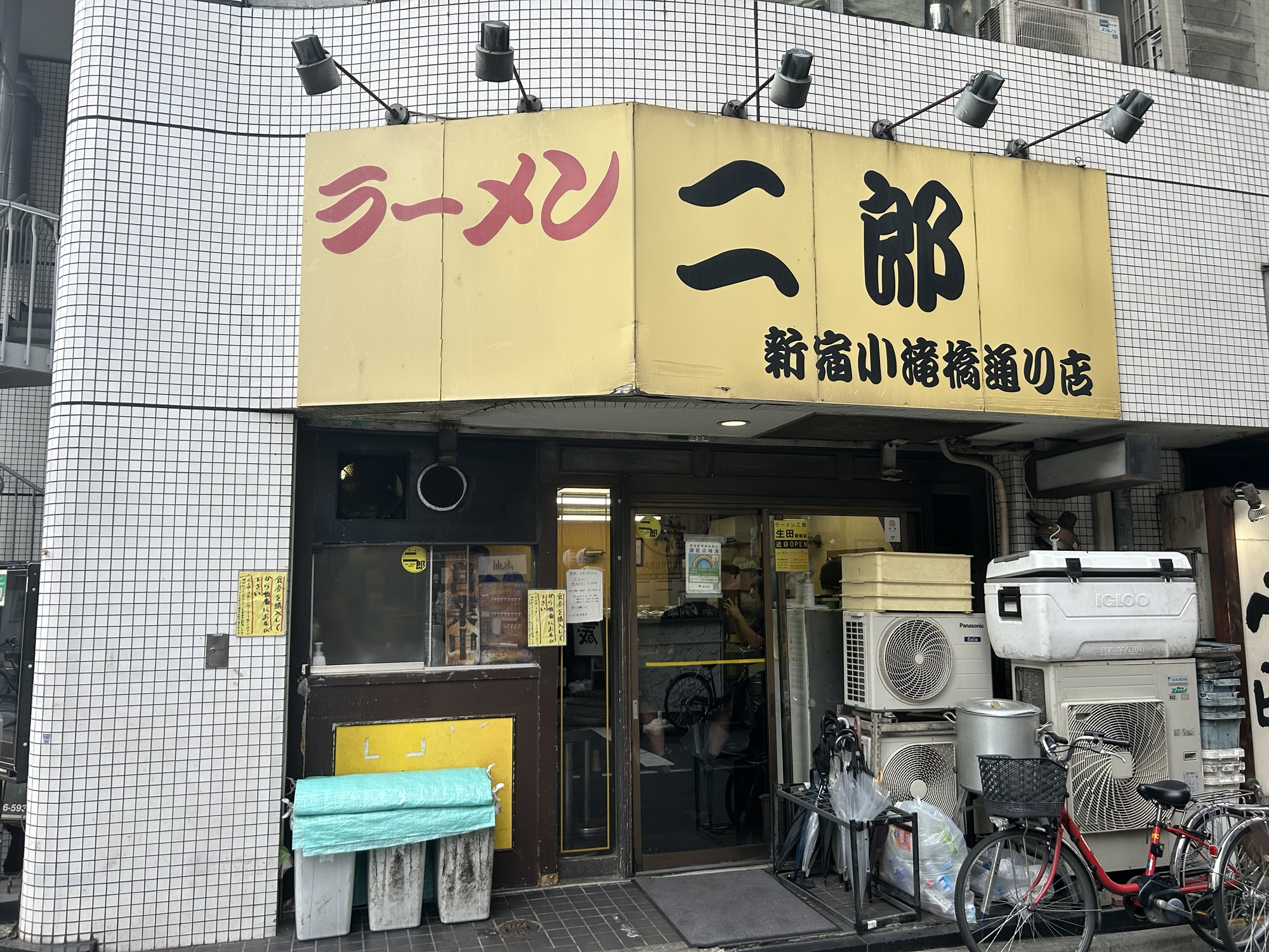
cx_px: 634
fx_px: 953
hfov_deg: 67.3
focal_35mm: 26
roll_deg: +1.3
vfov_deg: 53.1
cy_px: 476
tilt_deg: +4.4
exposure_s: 1/375
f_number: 1.5
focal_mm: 5.7
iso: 50
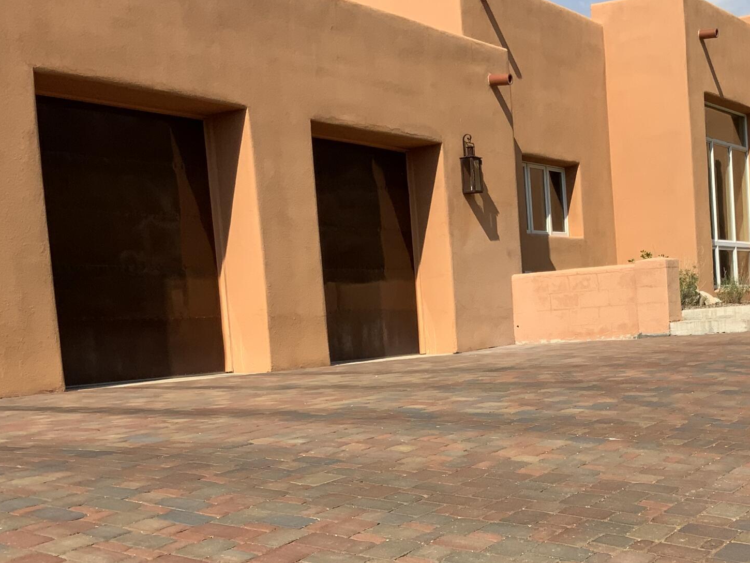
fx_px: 1300
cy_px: 440
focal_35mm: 60
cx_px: 574
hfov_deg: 31.5
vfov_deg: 24.1
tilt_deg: -5.2
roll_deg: +3.0
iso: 20
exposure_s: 1/2427
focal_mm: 3
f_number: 1.8
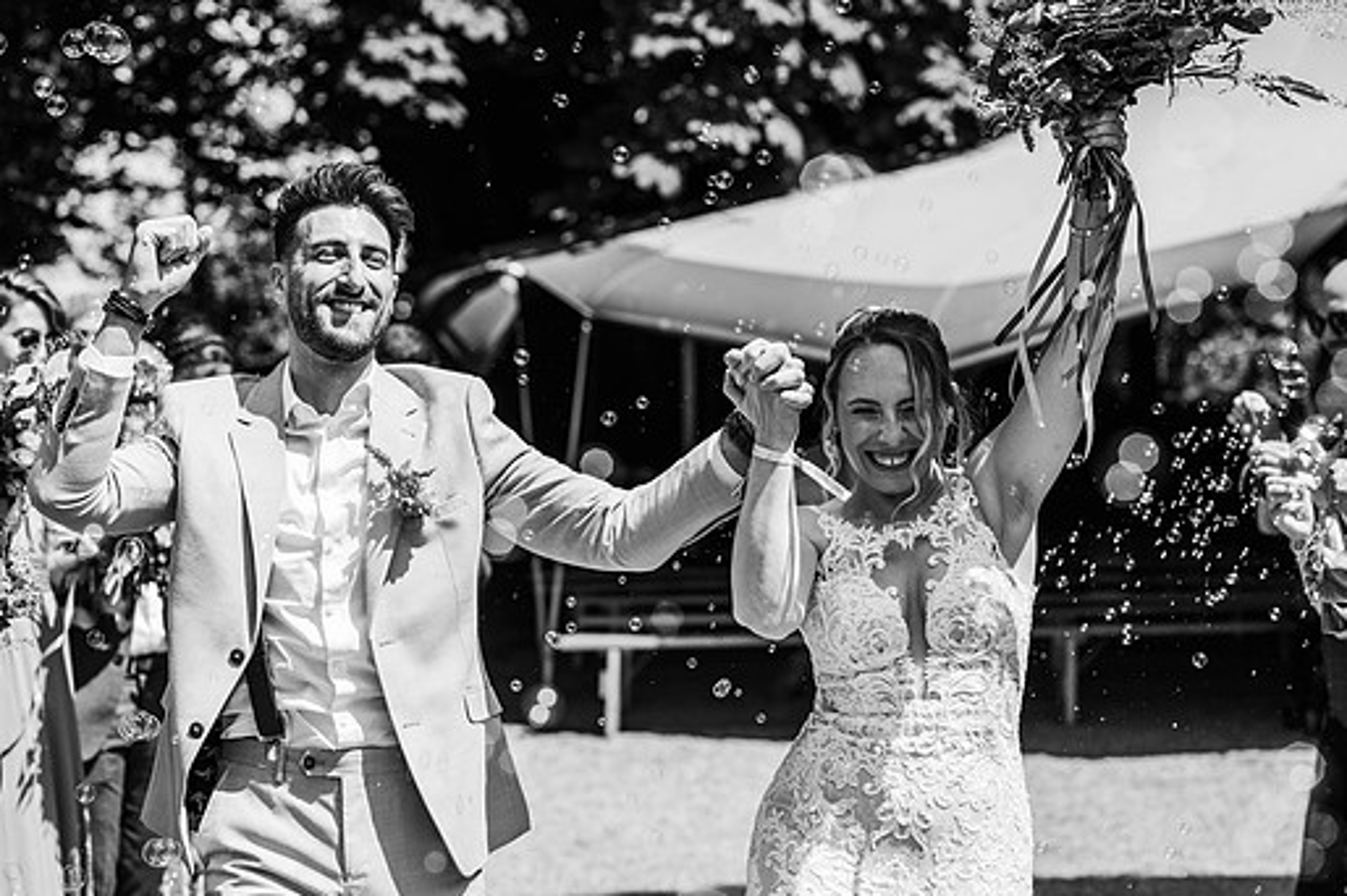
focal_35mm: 96
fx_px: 3590
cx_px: 752
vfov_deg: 14.2
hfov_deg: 21.2
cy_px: 419
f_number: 4
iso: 100
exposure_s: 1/1000
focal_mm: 85
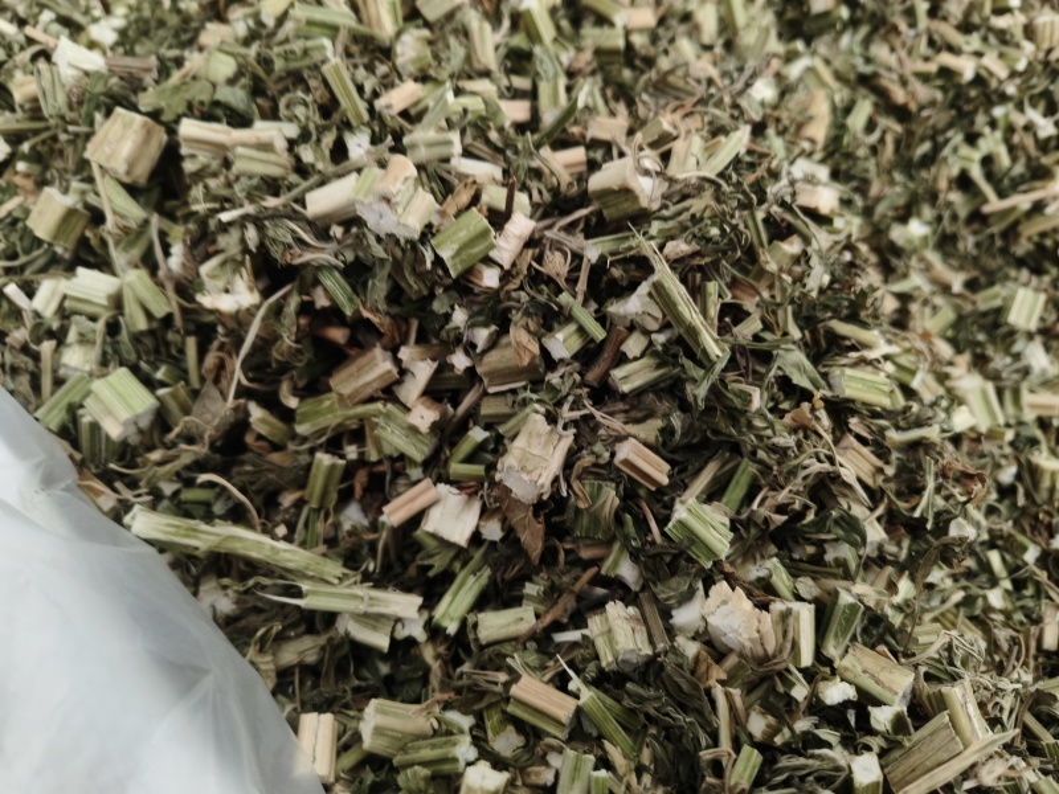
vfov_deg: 58.9
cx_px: 530
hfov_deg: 73.9
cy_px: 397
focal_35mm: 23
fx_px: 704
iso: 167
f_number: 1.88
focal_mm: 5.6
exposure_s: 1/100
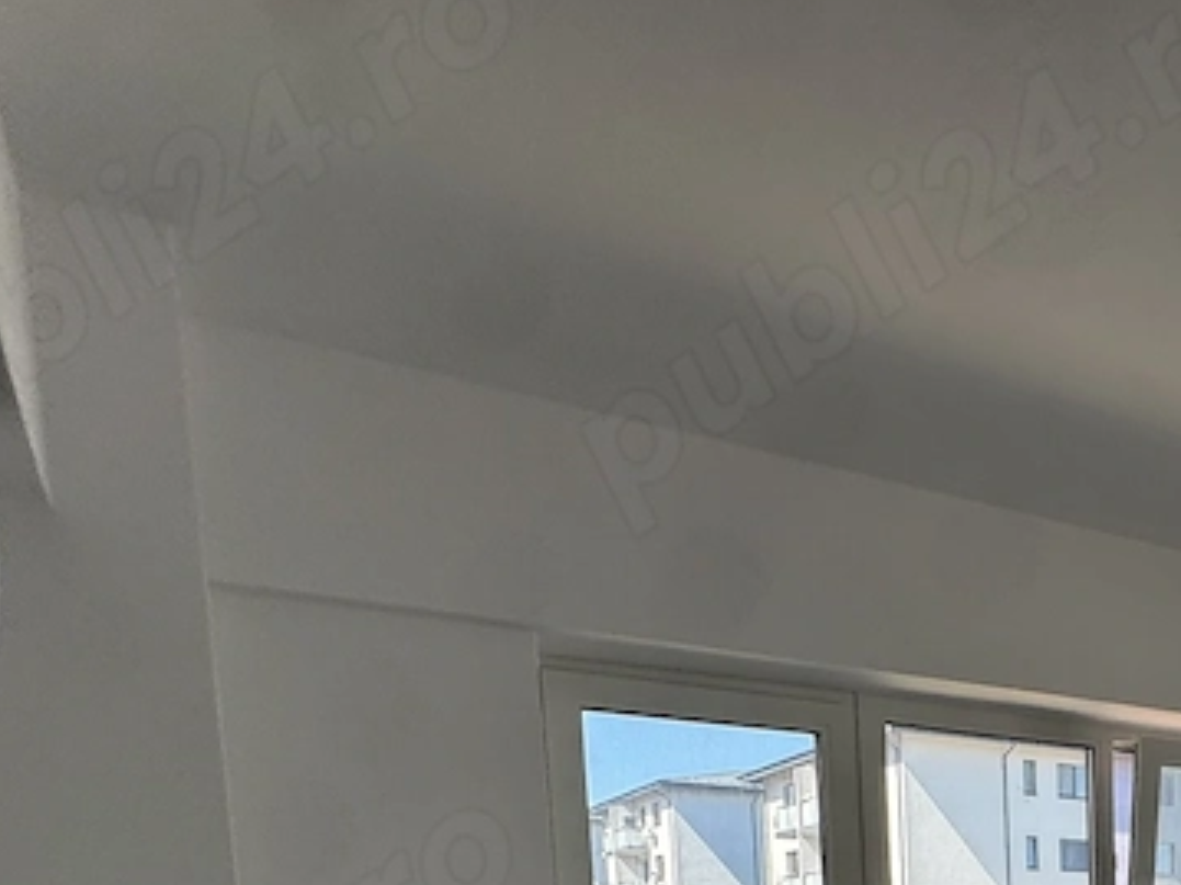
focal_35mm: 39
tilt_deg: -5.8
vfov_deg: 29.9
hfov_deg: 39.0
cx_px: 1313
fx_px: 1330
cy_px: 1128
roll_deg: +1.4
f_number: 2.2
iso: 40
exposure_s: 1/178
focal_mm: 2.22
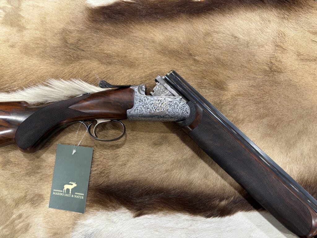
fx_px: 238
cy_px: 119
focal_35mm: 26
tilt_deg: -79.1
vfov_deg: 53.1
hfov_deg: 67.3
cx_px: 158
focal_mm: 5.96
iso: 200
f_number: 1.6
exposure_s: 1/60
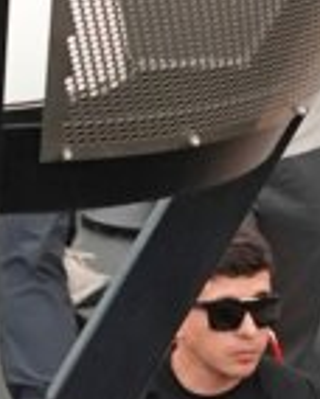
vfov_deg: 1.6
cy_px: 1062
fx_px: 14046
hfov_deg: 1.3
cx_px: -525
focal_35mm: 1189
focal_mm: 150
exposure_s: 1/500
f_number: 5
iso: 2500
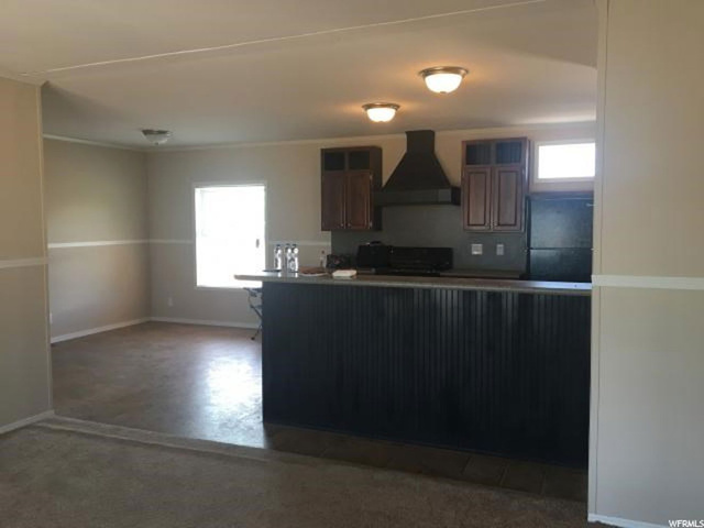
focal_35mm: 29
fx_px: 590
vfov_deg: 48.2
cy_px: 264
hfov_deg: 61.7
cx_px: 352
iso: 25
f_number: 2.2
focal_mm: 4.15
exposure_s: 1/30
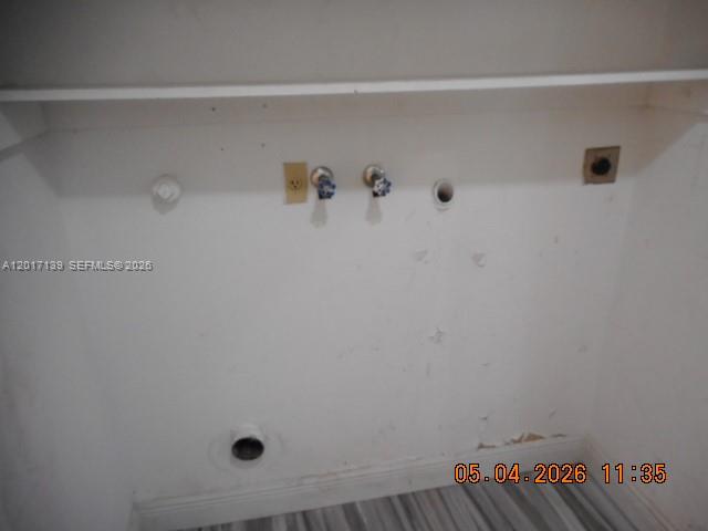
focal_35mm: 25
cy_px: 266
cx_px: 354
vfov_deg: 54.9
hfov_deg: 69.4
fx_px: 511
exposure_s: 1/30
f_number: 3.7
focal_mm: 4.5
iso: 320
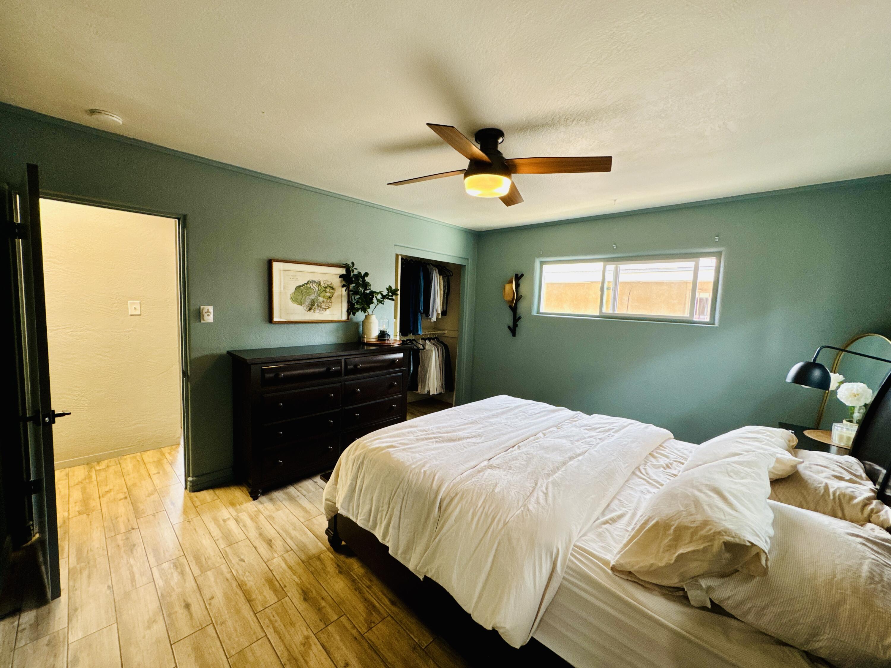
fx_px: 360
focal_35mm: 14
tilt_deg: -5.6
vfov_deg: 85.7
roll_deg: -0.2
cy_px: 334
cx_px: 446
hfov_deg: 102.1
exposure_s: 1/60
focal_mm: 2.22
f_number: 2.2
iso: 200
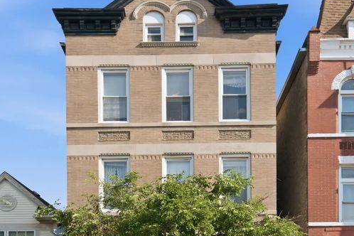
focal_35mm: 37
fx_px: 364
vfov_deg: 35.8
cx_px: 171
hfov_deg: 51.9
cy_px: 143
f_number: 5
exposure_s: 1/500
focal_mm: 18
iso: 100
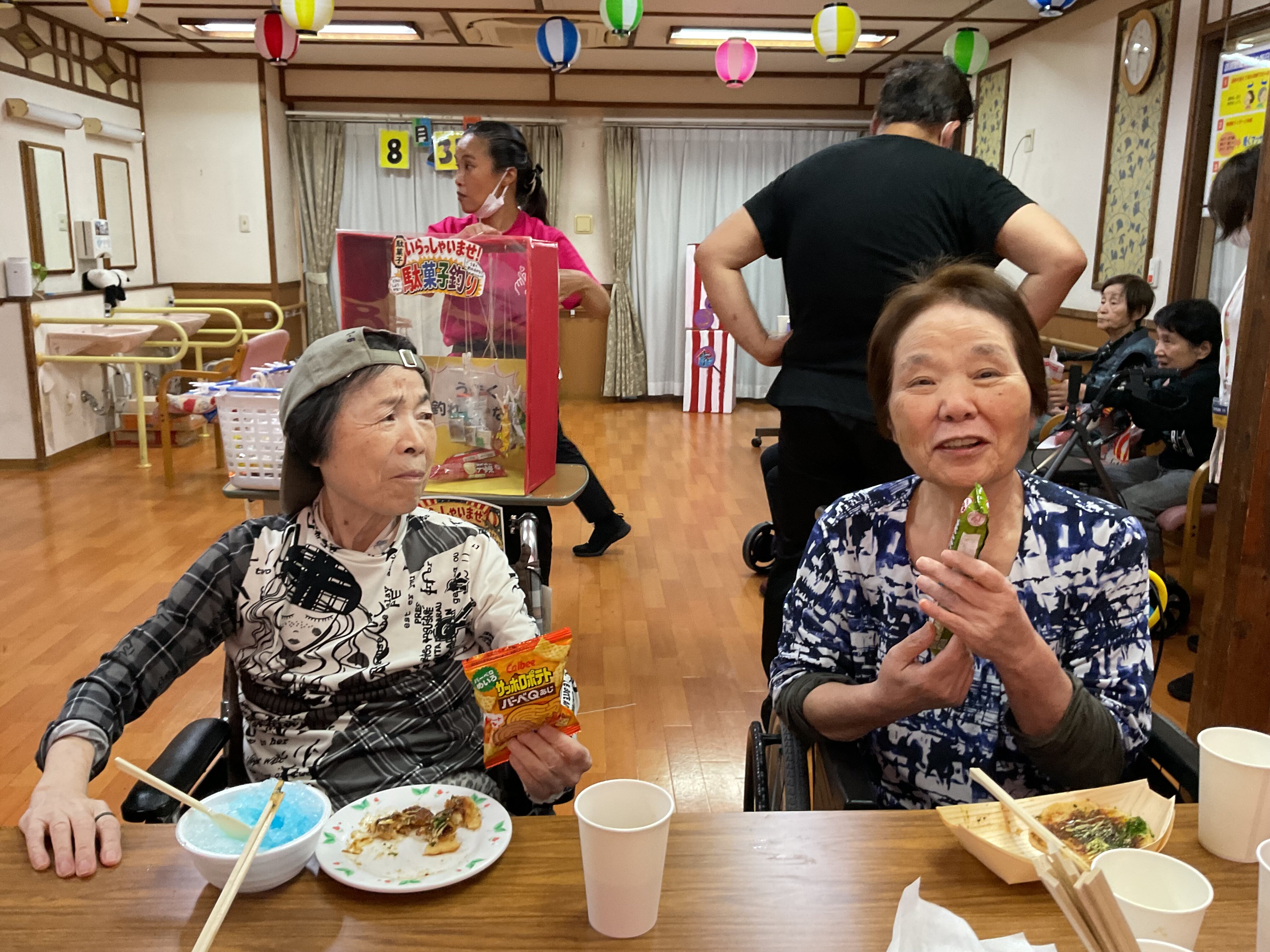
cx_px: 635
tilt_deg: -11.6
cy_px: 476
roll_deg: -1.3
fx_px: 1064
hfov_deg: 61.7
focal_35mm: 29
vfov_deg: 48.2
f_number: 1.8
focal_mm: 3
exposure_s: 1/60
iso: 160
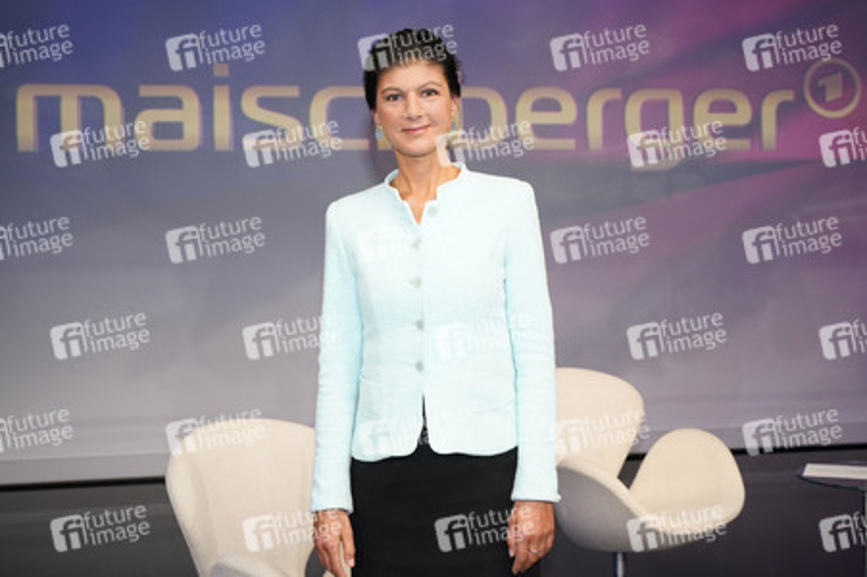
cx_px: 434
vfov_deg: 34.2
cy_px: 288
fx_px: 939
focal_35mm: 39
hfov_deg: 49.6
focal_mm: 39
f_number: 5
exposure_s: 1/125
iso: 2000
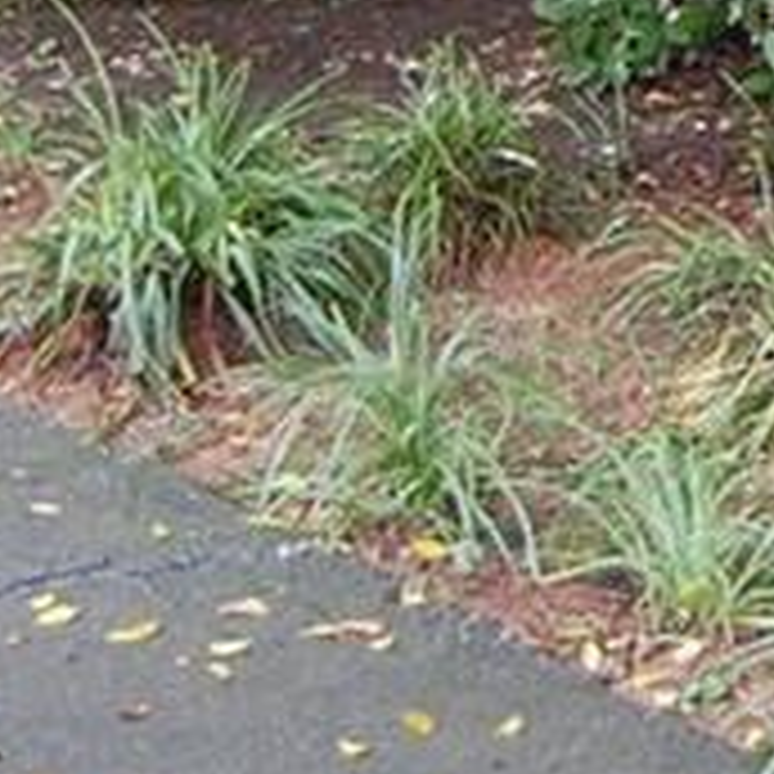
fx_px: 3440
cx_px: 1112
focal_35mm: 136
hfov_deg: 12.3
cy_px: -711
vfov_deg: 11.7
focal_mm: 18
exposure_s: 1/60
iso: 400
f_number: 4
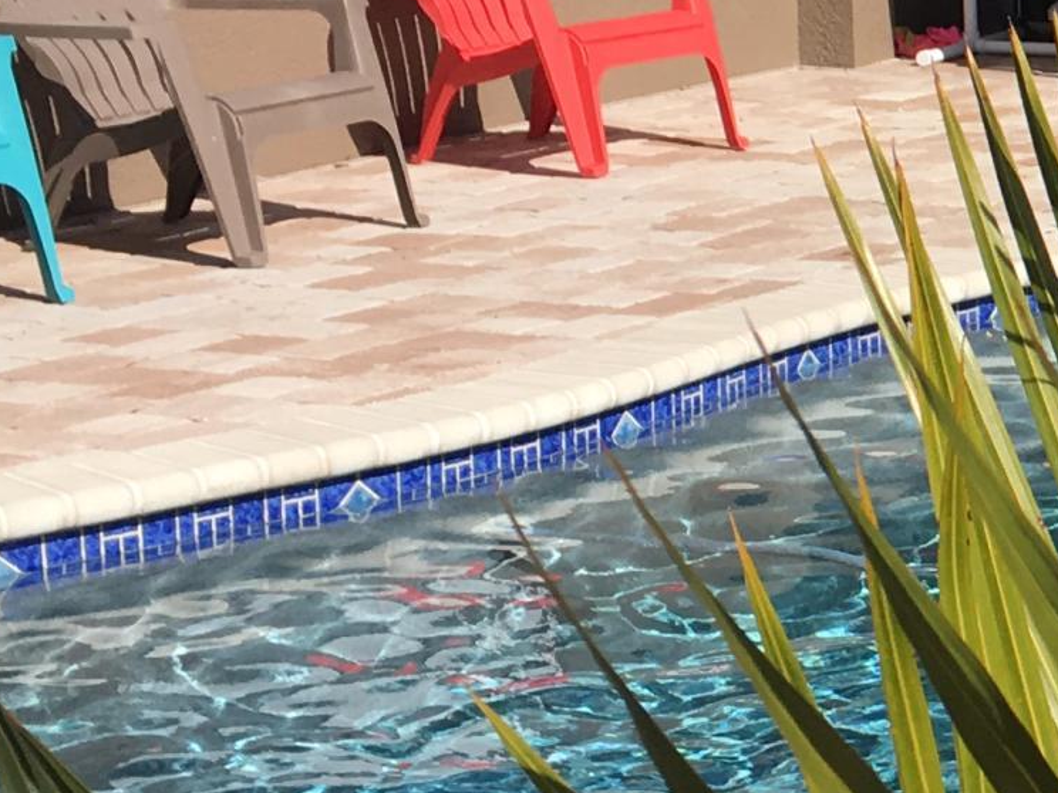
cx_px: 1799
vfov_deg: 12.6
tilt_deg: -6.6
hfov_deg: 15.0
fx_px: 3576
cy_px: 166
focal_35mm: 117
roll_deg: -1.9
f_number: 2.2
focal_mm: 4.15
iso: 25
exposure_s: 1/1748
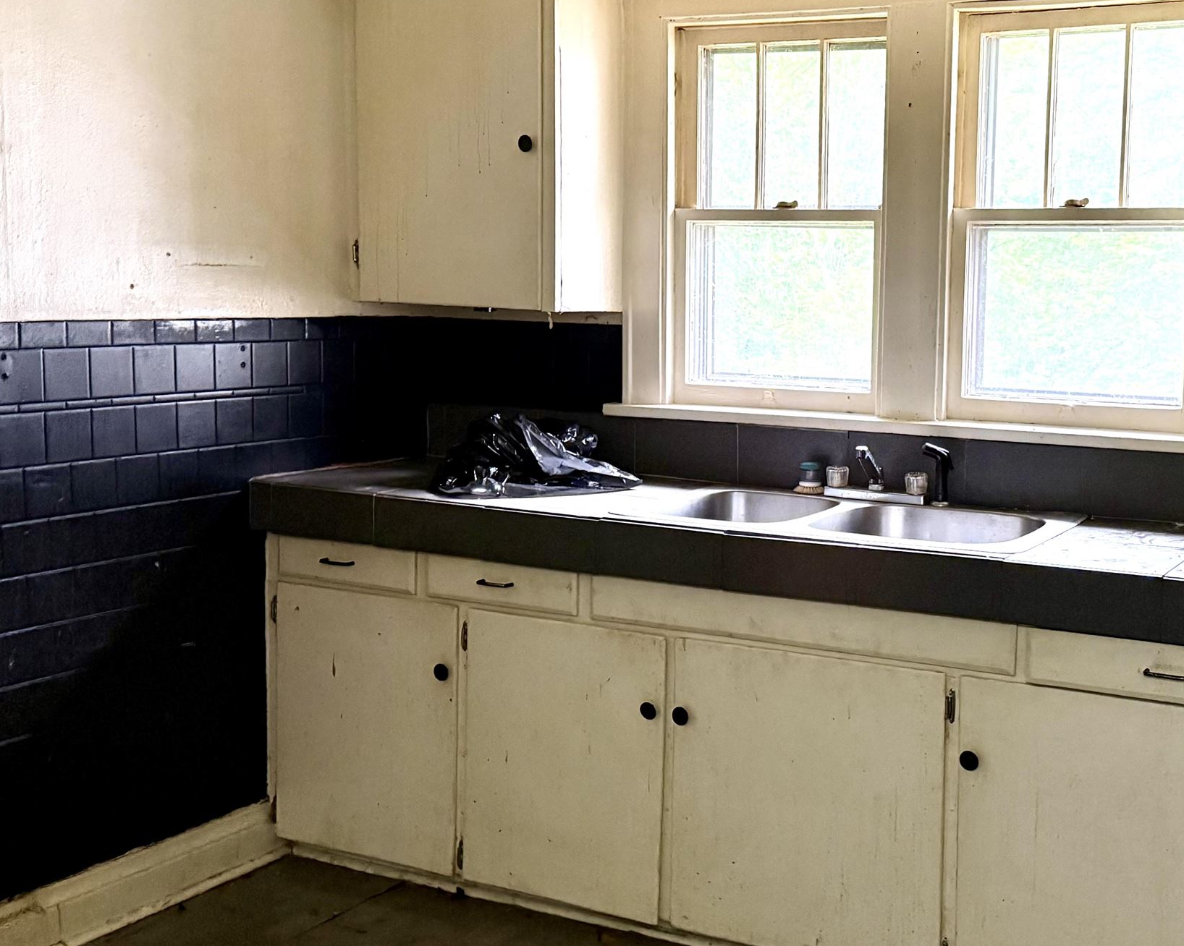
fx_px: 1541
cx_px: 845
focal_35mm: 44
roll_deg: -1.4
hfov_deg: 41.1
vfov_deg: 34.1
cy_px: 420
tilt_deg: -5.1
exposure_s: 1/40
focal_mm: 6.76
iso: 800
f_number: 1.78
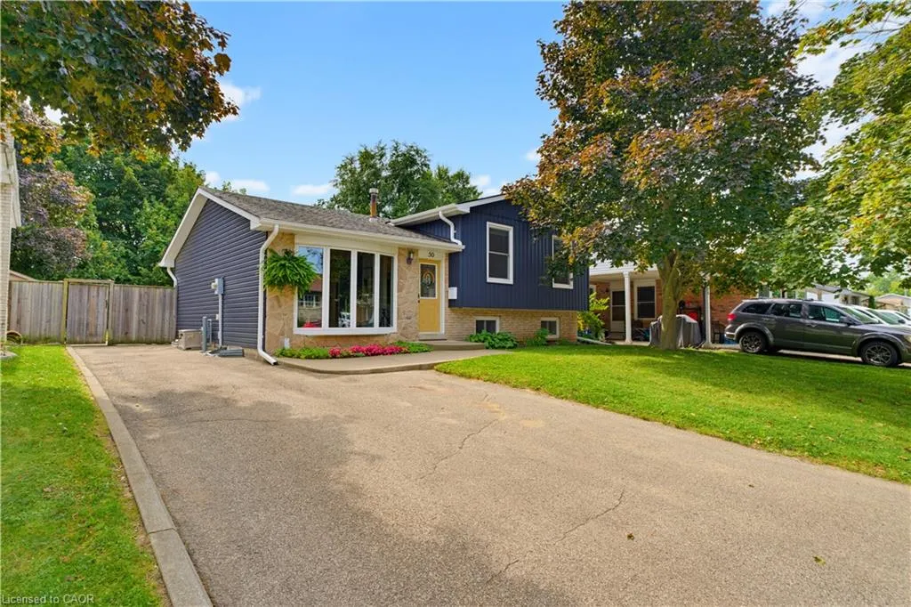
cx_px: 456
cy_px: 304
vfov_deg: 64.5
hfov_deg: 86.9
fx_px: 481
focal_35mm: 19
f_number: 8
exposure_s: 1/160
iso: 400
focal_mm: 19
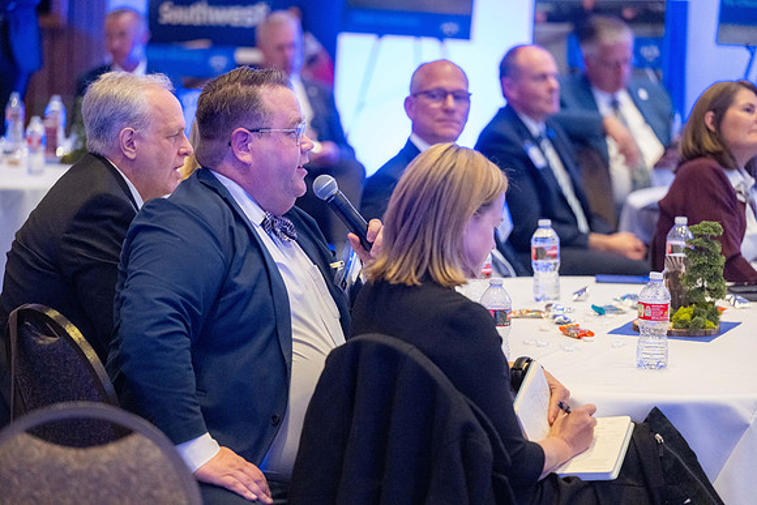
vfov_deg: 10.6
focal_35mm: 130
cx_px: 378
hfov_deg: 15.8
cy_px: 252
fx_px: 2734
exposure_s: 1/200
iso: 5000
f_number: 2.8
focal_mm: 130
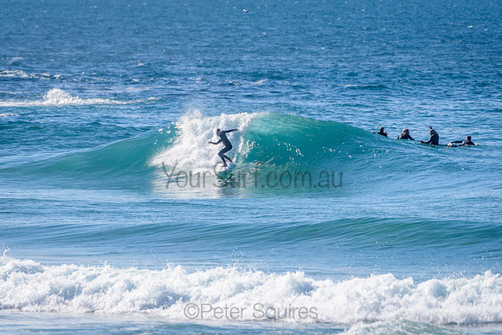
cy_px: 163
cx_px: 219
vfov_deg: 2.2
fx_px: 8553
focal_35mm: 613
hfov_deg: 3.4
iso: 125
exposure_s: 1/2000
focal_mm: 500
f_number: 5.6
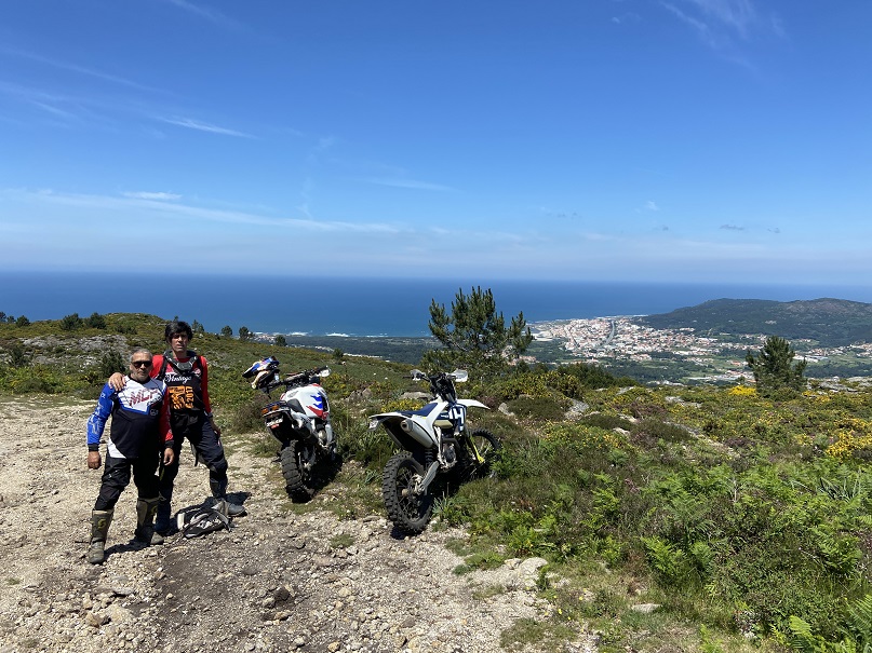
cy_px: 326
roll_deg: -0.9
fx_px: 655
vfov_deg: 53.1
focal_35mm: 26
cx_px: 436
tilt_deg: -5.7
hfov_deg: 67.3
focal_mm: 4.25
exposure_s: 1/3125
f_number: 1.8
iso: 32
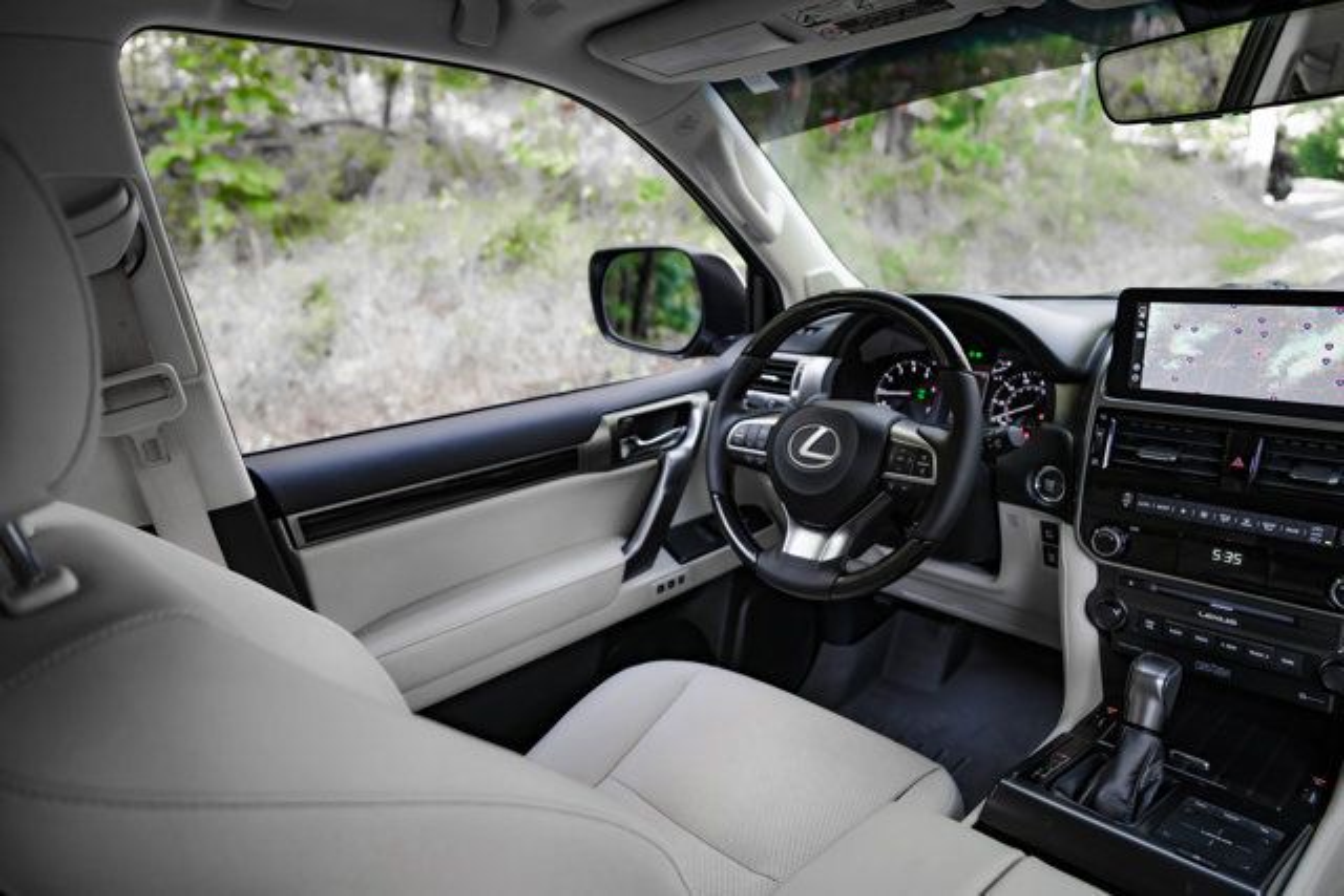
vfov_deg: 53.2
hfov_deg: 73.7
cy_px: 448
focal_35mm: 24
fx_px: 896
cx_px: 672
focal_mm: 24
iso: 640
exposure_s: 1/200
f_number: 2.8
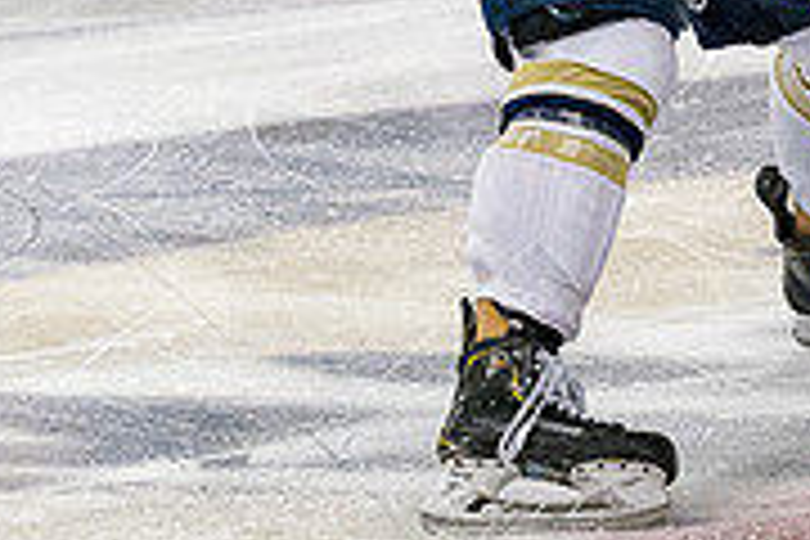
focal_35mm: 645
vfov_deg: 2.1
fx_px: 14511
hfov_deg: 3.2
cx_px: 1410
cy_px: -141
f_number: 3.5
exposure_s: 1/800
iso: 2000
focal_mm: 100
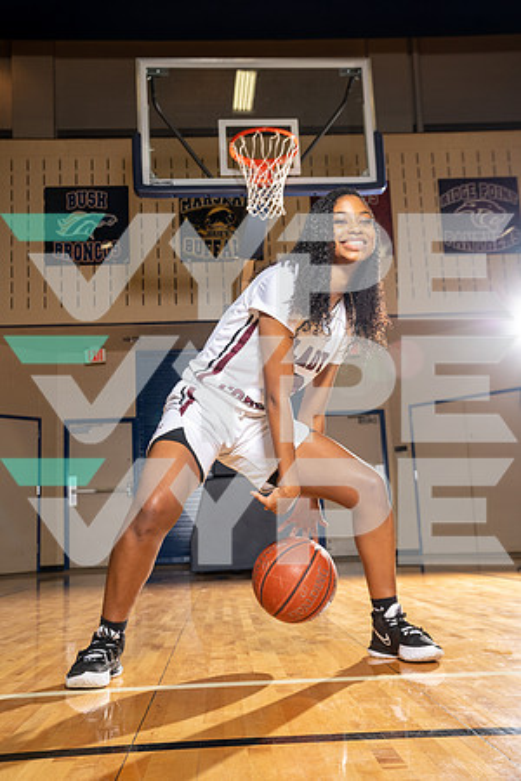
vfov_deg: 51.9
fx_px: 803
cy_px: 390
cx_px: 260
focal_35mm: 37
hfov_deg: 35.9
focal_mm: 37
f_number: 5.6
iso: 640
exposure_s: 1/250
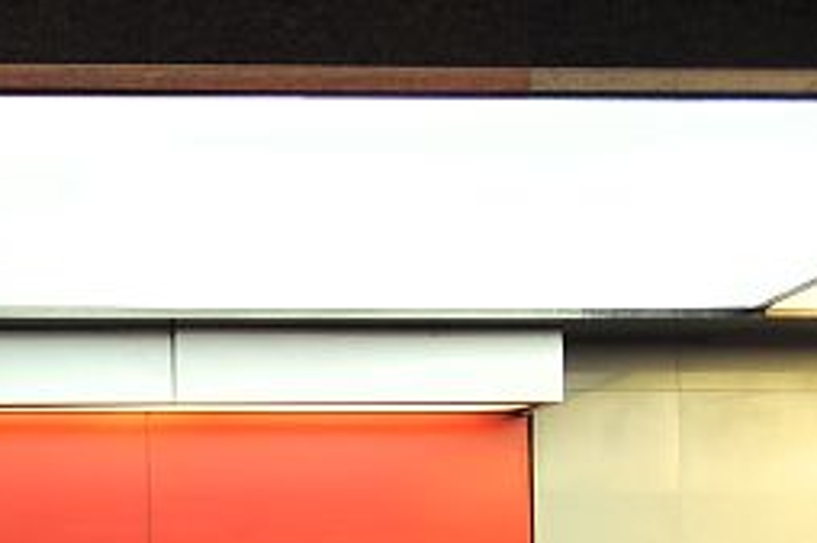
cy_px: 1076
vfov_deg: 9.4
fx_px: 3107
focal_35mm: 137
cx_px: -1042
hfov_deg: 12.4
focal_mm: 29
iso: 450
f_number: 2.8
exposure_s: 1/60
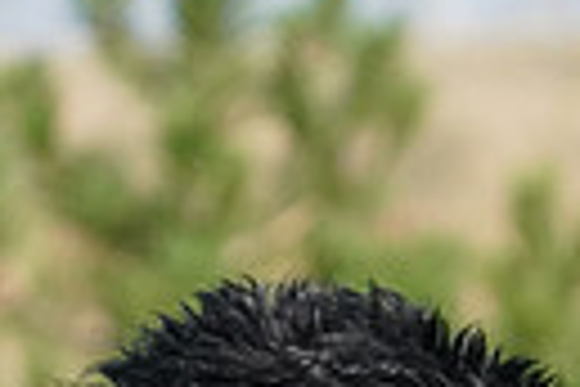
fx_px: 14434
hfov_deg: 2.3
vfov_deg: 1.5
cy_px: 695
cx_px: 310
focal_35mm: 896
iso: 4000
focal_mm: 200
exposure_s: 1/12800
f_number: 5.6
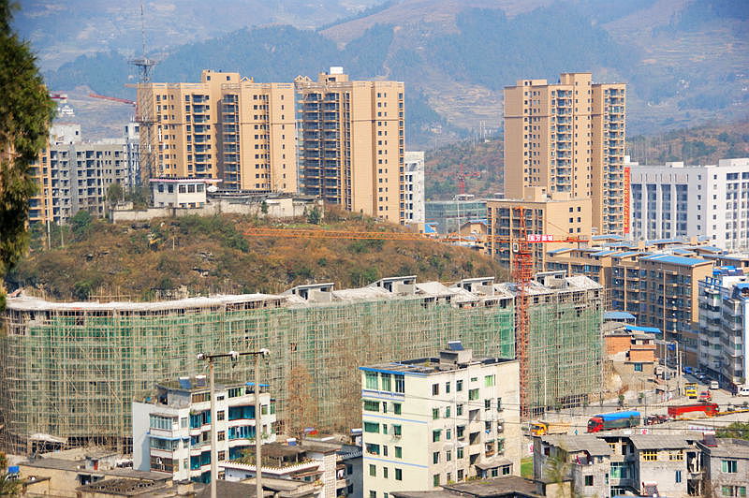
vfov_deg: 15.2
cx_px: 374
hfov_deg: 22.6
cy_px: 249
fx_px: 1871
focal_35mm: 90
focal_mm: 60
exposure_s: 1/1600
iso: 200
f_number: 5.6
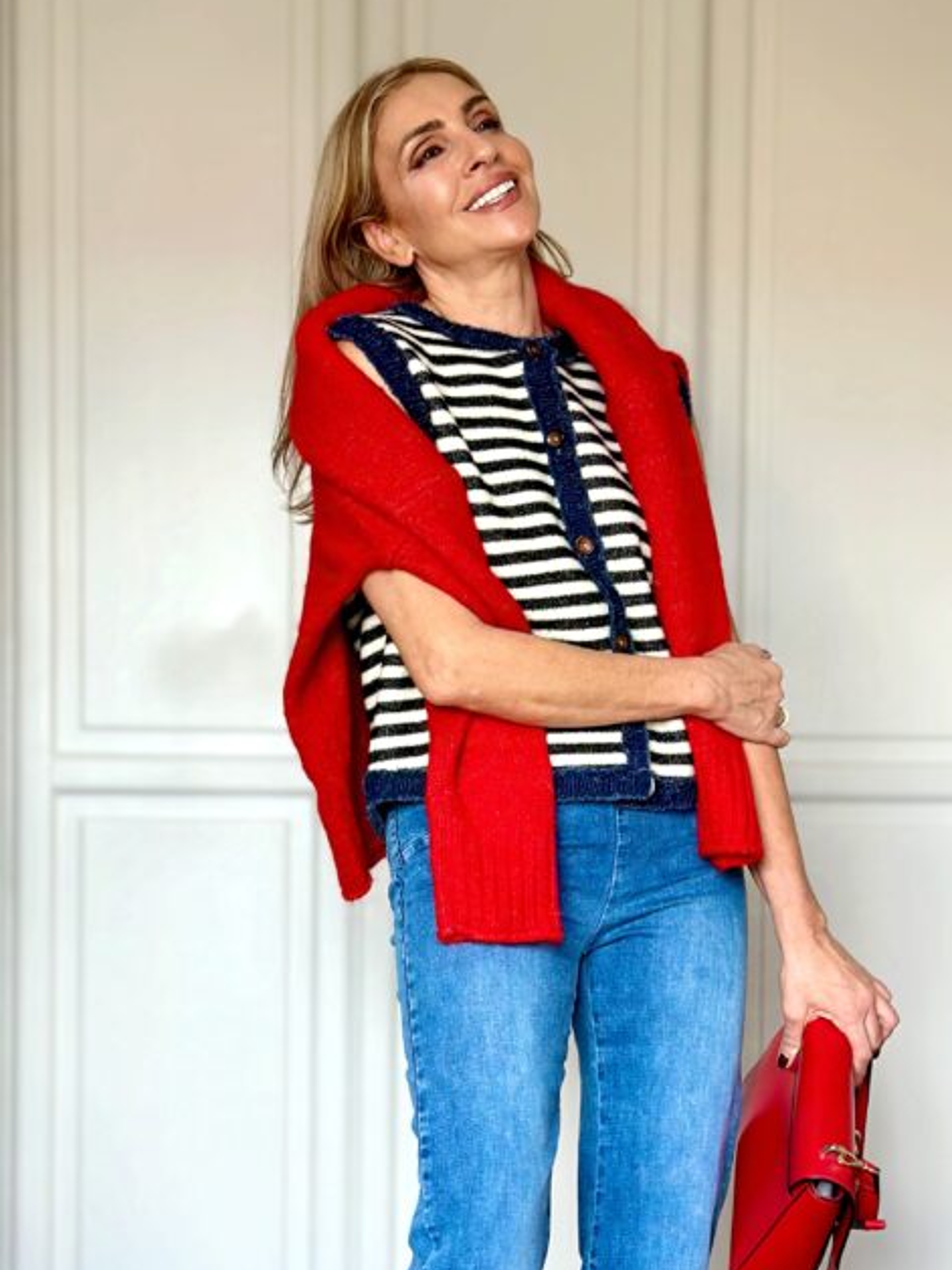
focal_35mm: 51
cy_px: 660
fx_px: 1870
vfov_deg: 37.5
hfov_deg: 28.6
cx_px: 503
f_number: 1.78
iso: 100
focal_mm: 6.86
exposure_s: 1/170
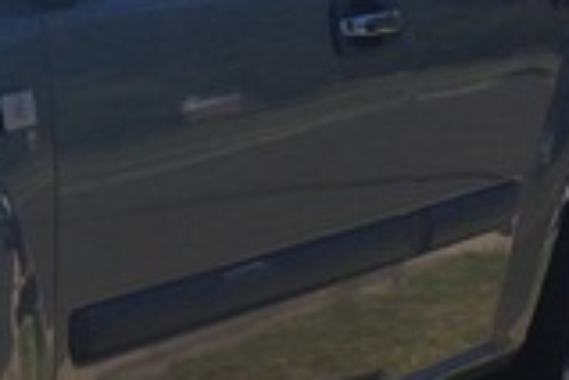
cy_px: 172
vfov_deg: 7.9
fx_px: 2734
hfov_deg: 11.0
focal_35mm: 173
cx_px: -505
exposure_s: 1/1938
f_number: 2.4
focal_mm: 4.12
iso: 50
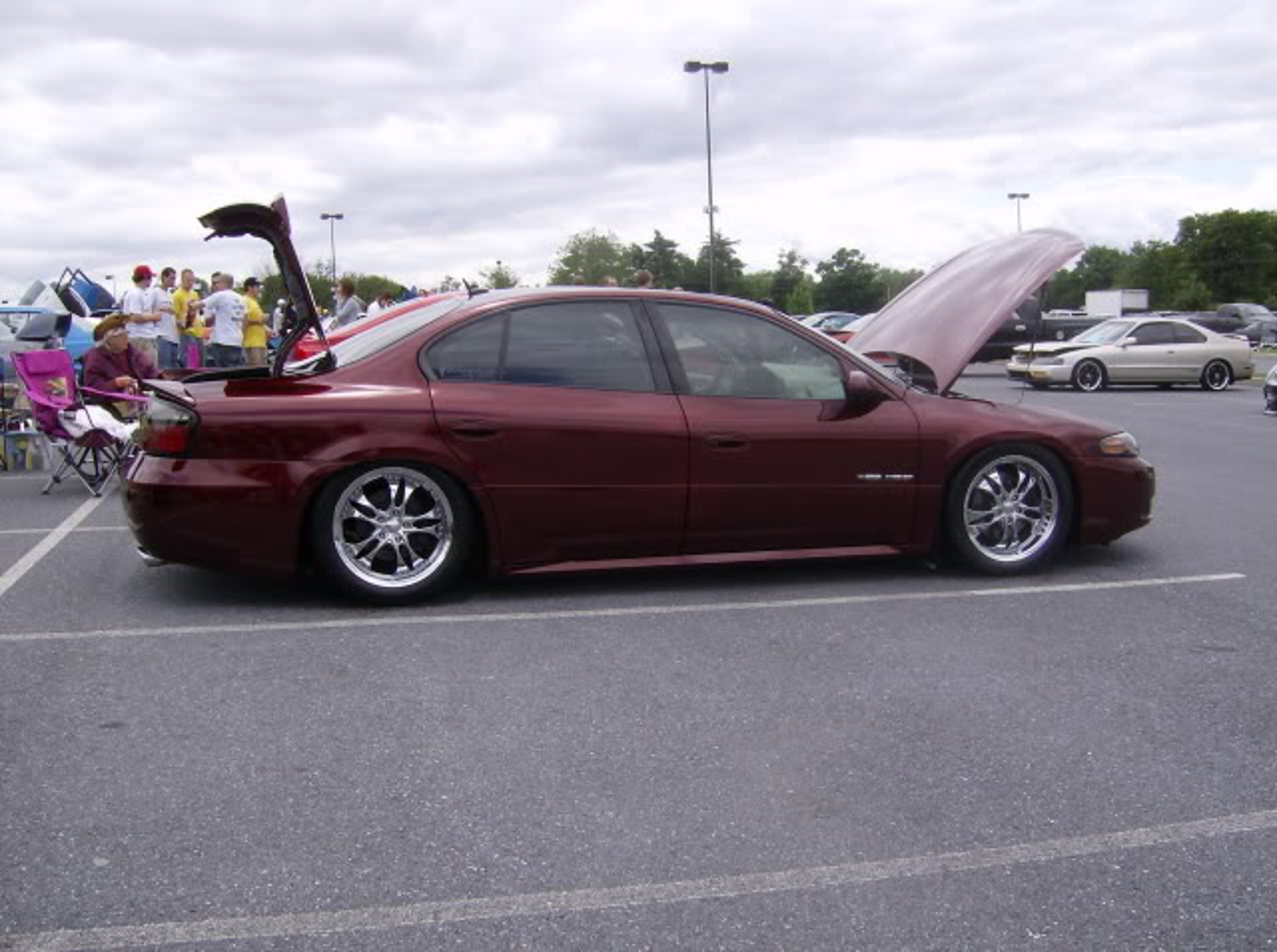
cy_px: 476
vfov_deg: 39.5
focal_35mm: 36
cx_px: 638
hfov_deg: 51.5
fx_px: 1325
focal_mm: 6
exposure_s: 1/543
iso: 100
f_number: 4.7
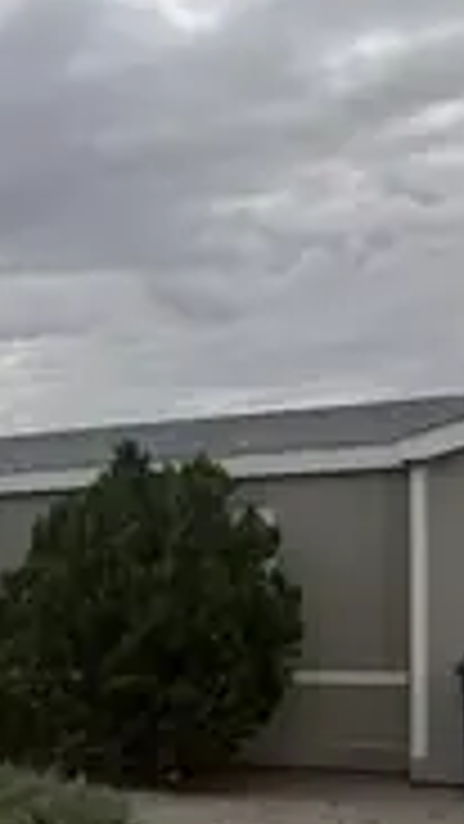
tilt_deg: +0.2
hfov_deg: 18.9
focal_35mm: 57
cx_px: -203
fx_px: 1246
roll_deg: +1.4
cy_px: 612
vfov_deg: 35.8
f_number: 1.78
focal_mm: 6.76
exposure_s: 1/9091
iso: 80
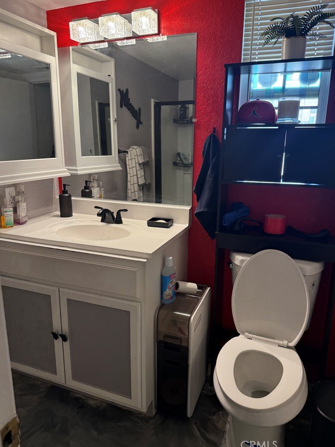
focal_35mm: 25
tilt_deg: -12.3
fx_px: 323
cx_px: 170
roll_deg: -0.5
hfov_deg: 54.9
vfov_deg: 69.4
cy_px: 219
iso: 125
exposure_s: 1/60
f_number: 1.78
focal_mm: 6.76
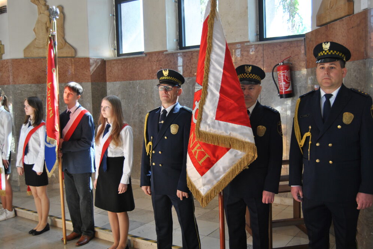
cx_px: 186
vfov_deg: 37.3
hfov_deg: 53.8
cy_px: 127
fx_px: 368
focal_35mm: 36
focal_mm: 23
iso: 200
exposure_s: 1/50
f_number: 3.8
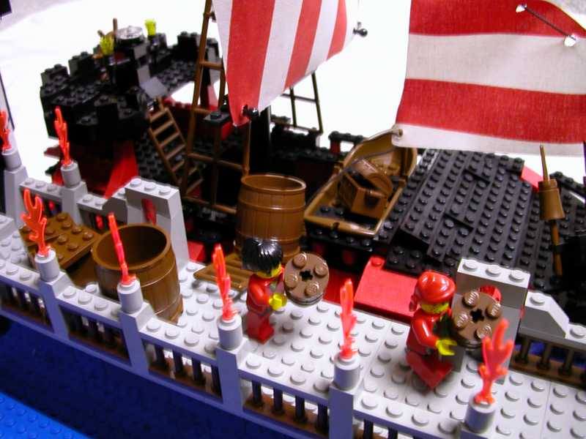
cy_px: 220
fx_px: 626
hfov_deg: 50.1
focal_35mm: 37
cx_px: 293
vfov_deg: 38.7
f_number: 2.7
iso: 100
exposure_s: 1/5.1
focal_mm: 5.6
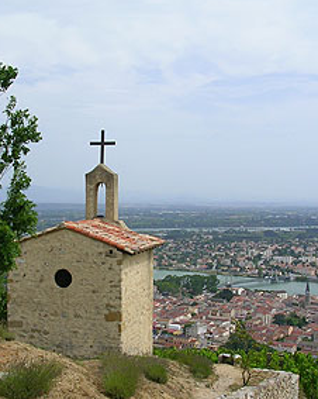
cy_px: 210
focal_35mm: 59
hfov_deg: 25.8
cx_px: 141
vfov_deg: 32.0
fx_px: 695
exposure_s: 1/316
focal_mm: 5.8
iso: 50
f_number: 5.6
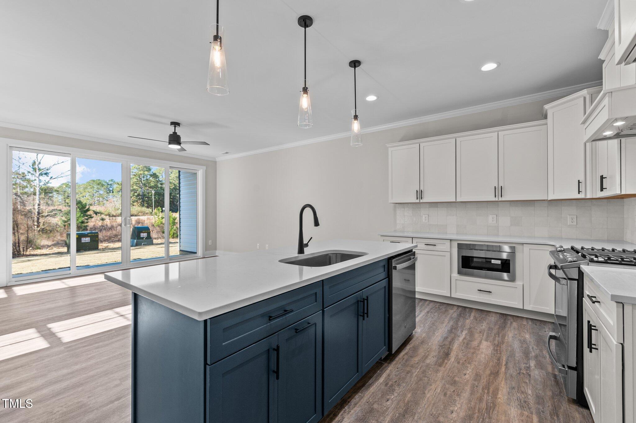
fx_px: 265
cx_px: 318
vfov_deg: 77.2
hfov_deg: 100.4
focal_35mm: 15
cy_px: 212
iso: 400
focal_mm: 15
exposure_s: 1/20
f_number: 6.3
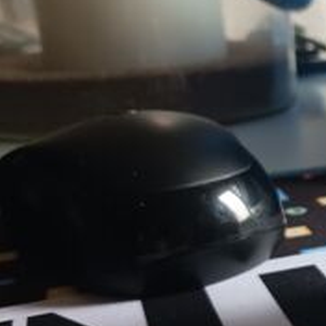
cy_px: 263
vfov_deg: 26.0
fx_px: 693
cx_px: 443
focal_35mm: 65
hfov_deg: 23.0
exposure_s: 1/50
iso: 200
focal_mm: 4
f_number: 1.8
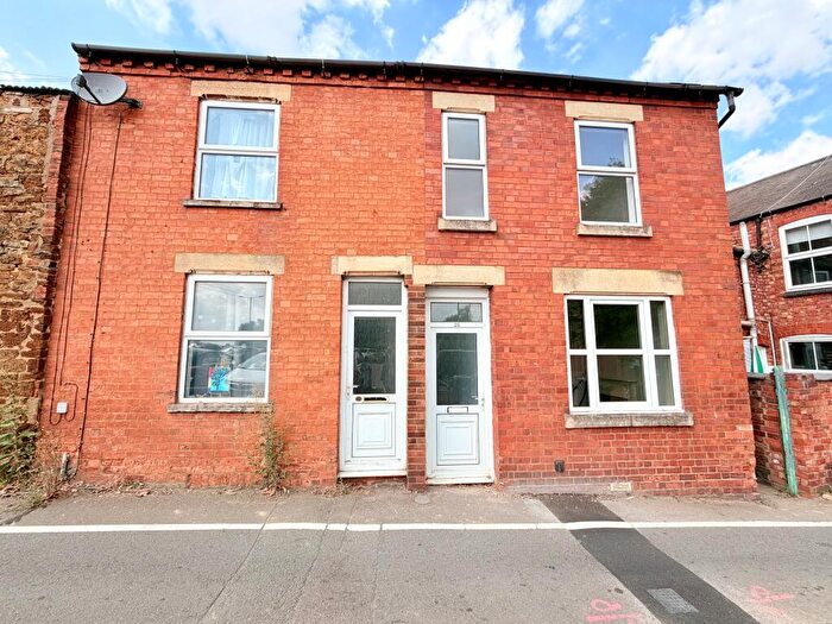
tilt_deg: +5.6
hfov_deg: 102.1
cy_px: 312
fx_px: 336
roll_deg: +1.3
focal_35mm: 14
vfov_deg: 85.7
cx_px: 416
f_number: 2.2
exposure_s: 1/613
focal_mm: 2.22
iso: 40
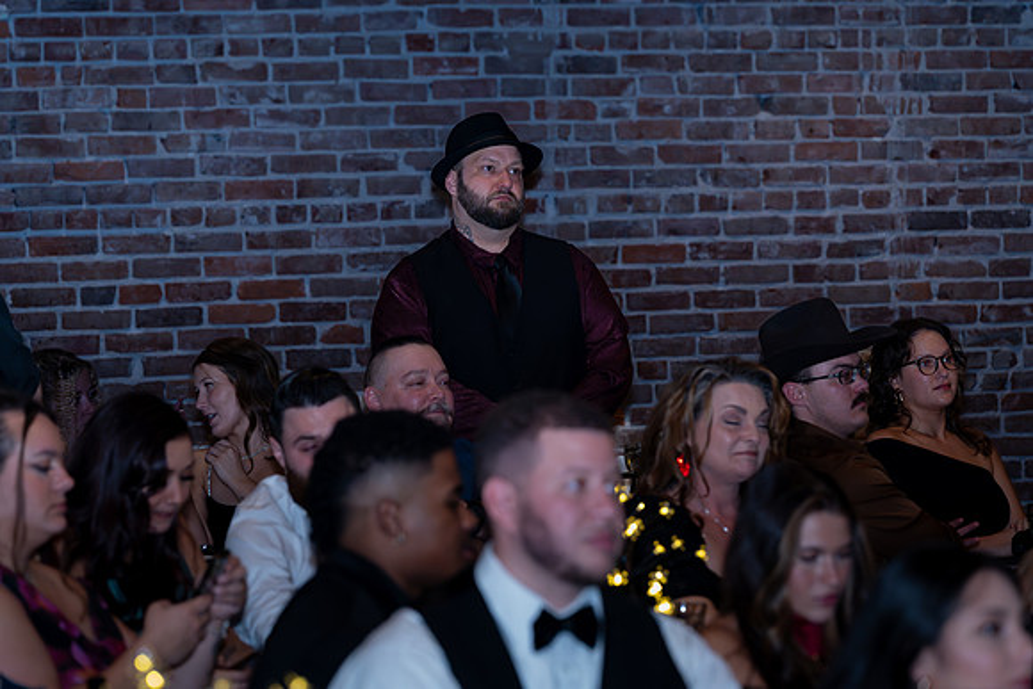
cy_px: 344
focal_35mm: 150
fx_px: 4305
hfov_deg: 13.7
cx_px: 516
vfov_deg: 9.2
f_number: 5
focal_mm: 150
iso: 6400
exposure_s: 1/320
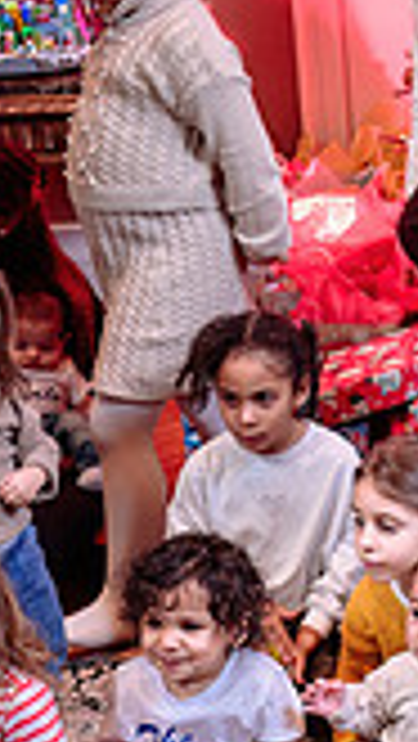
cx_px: 584
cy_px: 389
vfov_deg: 22.4
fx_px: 1869
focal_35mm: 95
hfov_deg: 12.3
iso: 200
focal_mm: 24
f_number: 4.5
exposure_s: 1/60
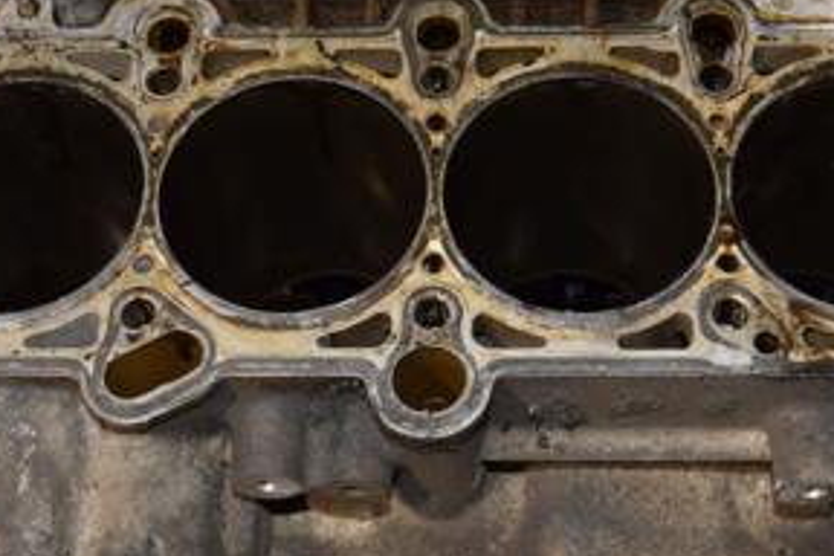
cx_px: 414
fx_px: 1737
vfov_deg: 18.2
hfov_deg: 27.0
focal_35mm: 75
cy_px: 316
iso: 800
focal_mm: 24
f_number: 5
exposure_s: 1/60
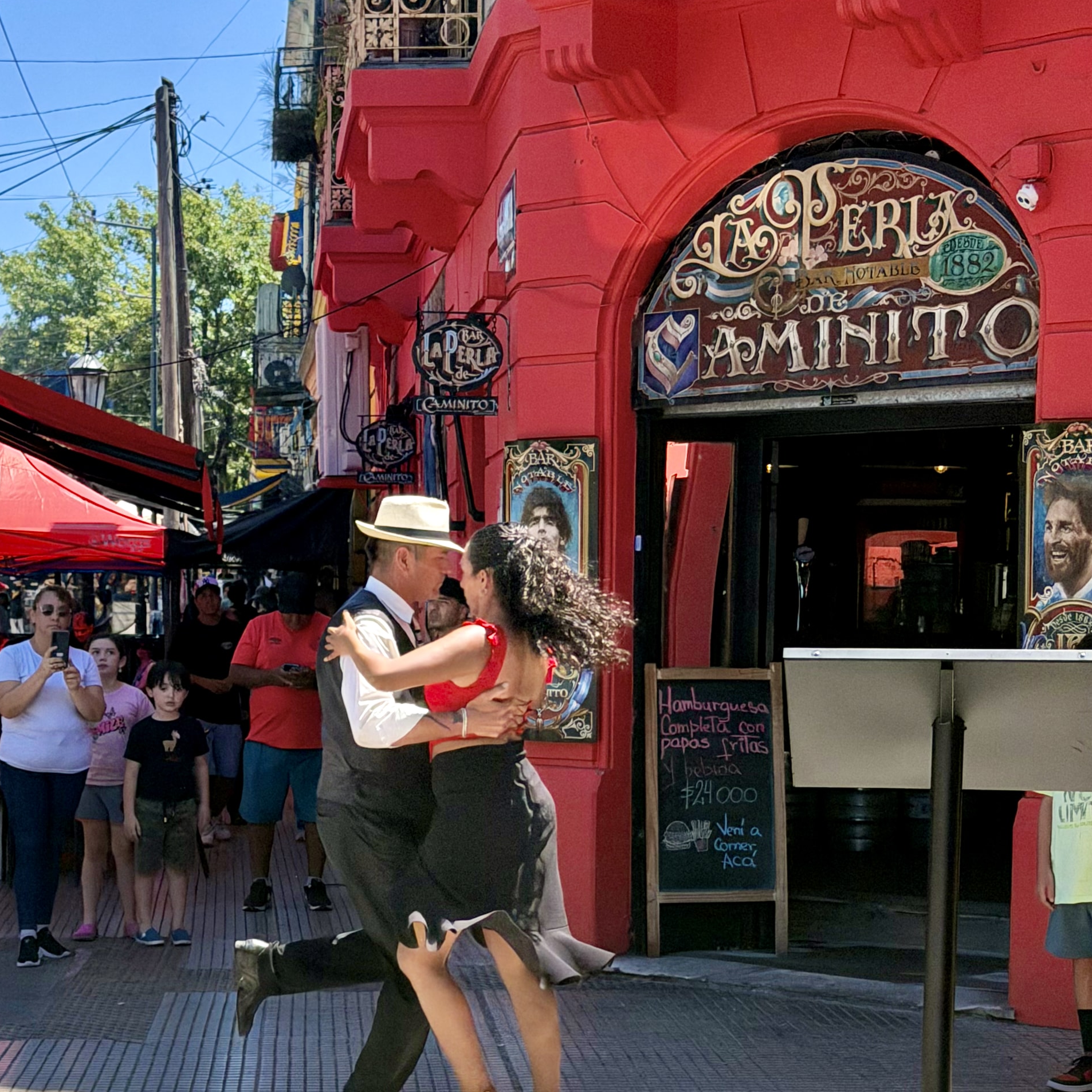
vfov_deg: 30.0
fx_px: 2034
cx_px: 547
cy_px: 589
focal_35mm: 57
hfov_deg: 30.0
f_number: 1.78
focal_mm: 6.76
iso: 80
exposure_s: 1/4329
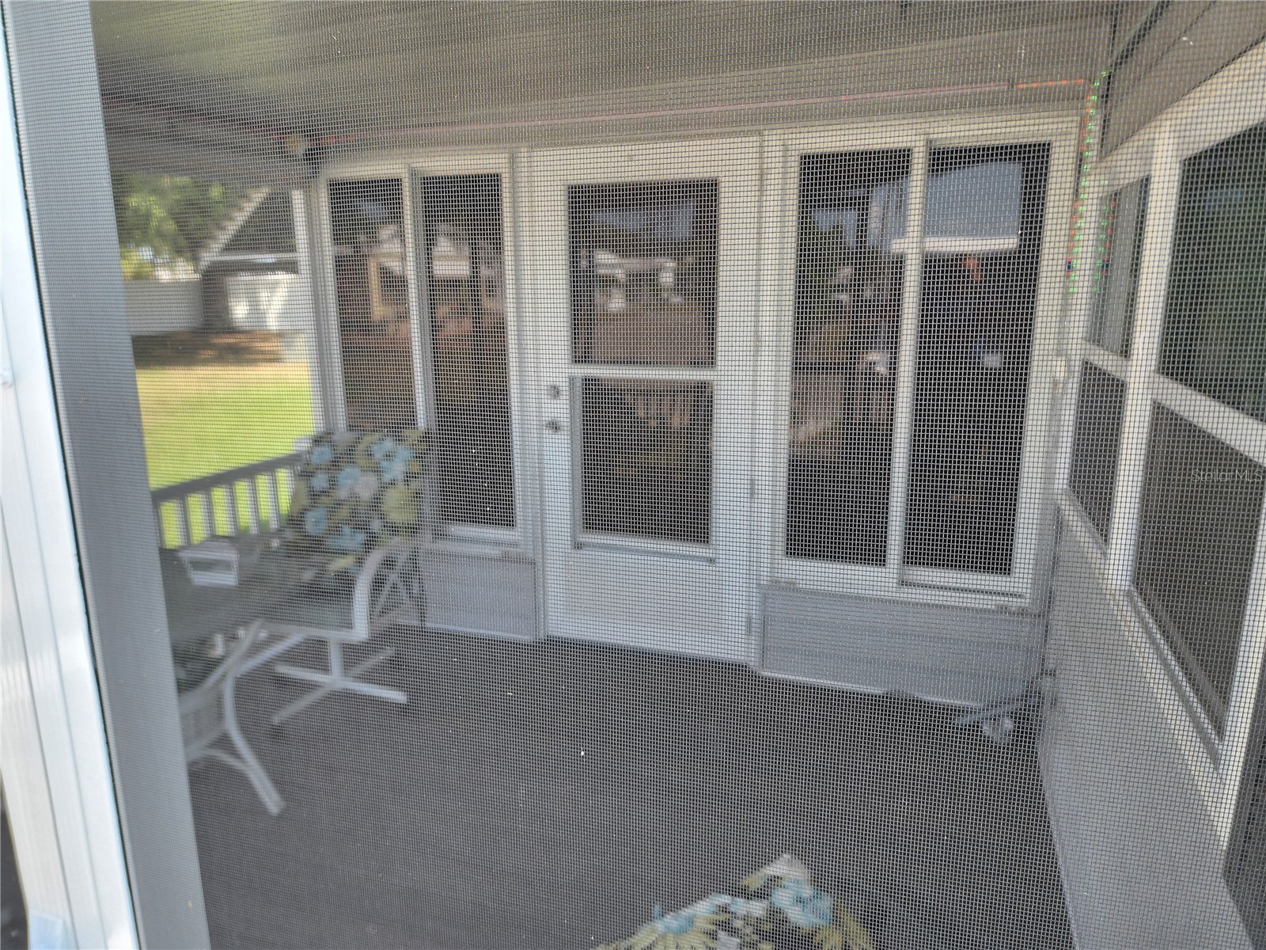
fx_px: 841
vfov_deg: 58.9
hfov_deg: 73.9
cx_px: 633
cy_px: 475
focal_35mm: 23
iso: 25
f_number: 1.8
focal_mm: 6.4
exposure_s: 1/180
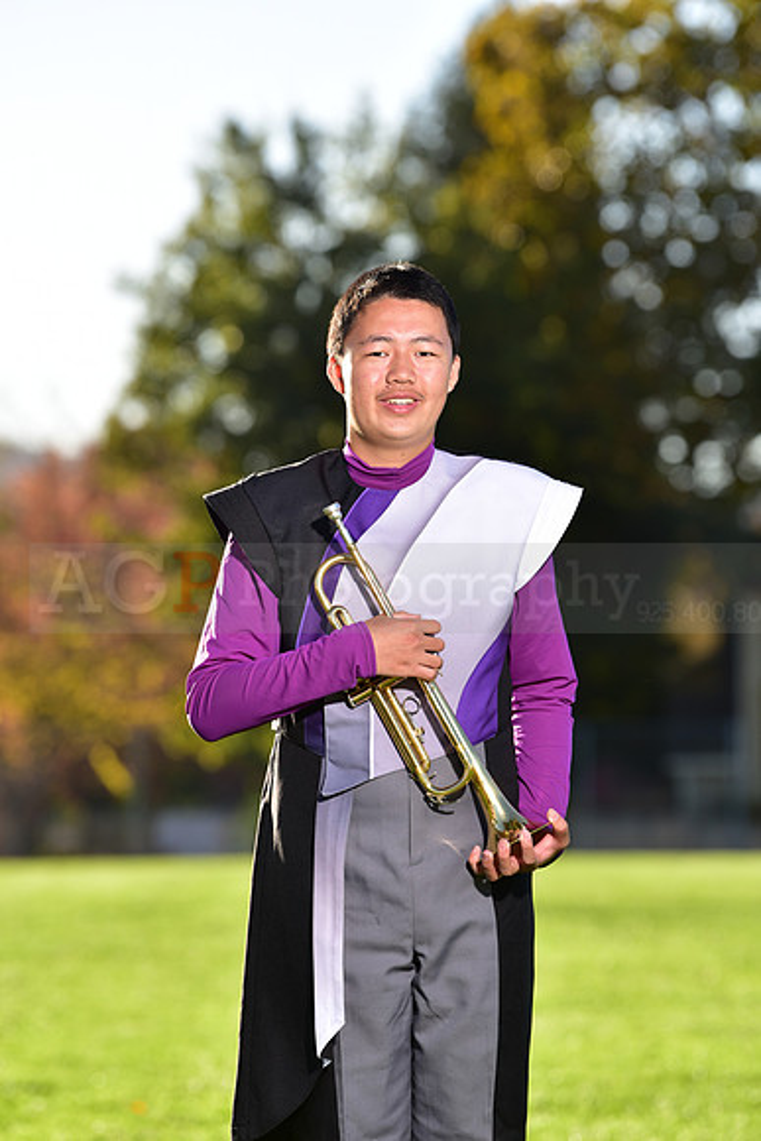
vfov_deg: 10.3
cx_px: 380
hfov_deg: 6.9
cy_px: 570
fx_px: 6337
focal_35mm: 200
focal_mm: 200
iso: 80
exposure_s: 1/250
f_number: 5
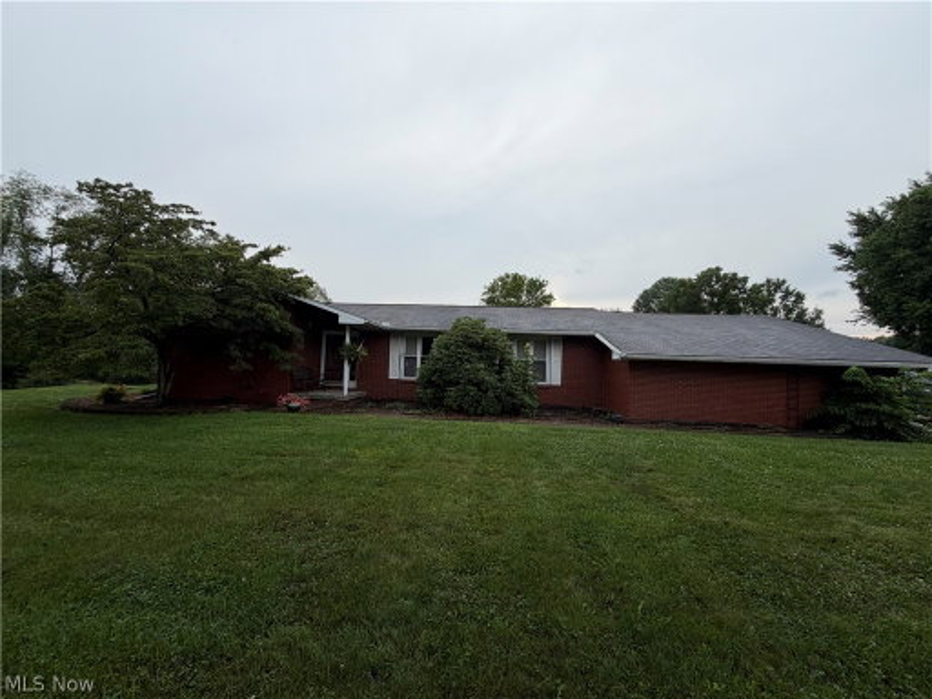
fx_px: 377
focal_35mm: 14
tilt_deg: +3.4
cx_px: 466
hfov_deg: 102.1
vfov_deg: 85.7
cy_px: 350
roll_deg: -2.1
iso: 50
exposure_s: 1/502
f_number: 2.2
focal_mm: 2.22
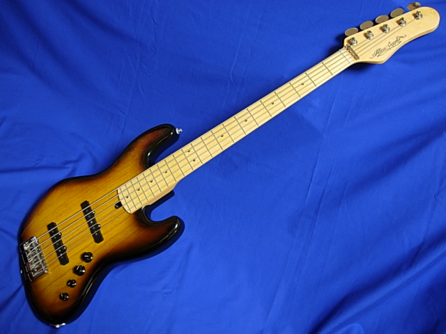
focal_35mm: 36
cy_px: 167
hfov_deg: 51.4
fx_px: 464
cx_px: 223
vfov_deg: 39.7
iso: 109
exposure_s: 1/4
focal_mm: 7.5
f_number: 2.7
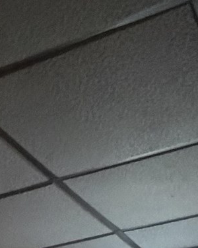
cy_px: 667
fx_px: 615
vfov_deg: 13.1
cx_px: -14
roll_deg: +0.1
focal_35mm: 84
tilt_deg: -17.2
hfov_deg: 17.7
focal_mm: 2.22
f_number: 2.2
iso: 1250
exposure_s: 1/30
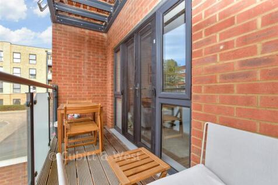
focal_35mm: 15
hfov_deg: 100.4
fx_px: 116
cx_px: 139
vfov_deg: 77.3
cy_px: 92
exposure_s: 1/60
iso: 200
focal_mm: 10
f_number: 8
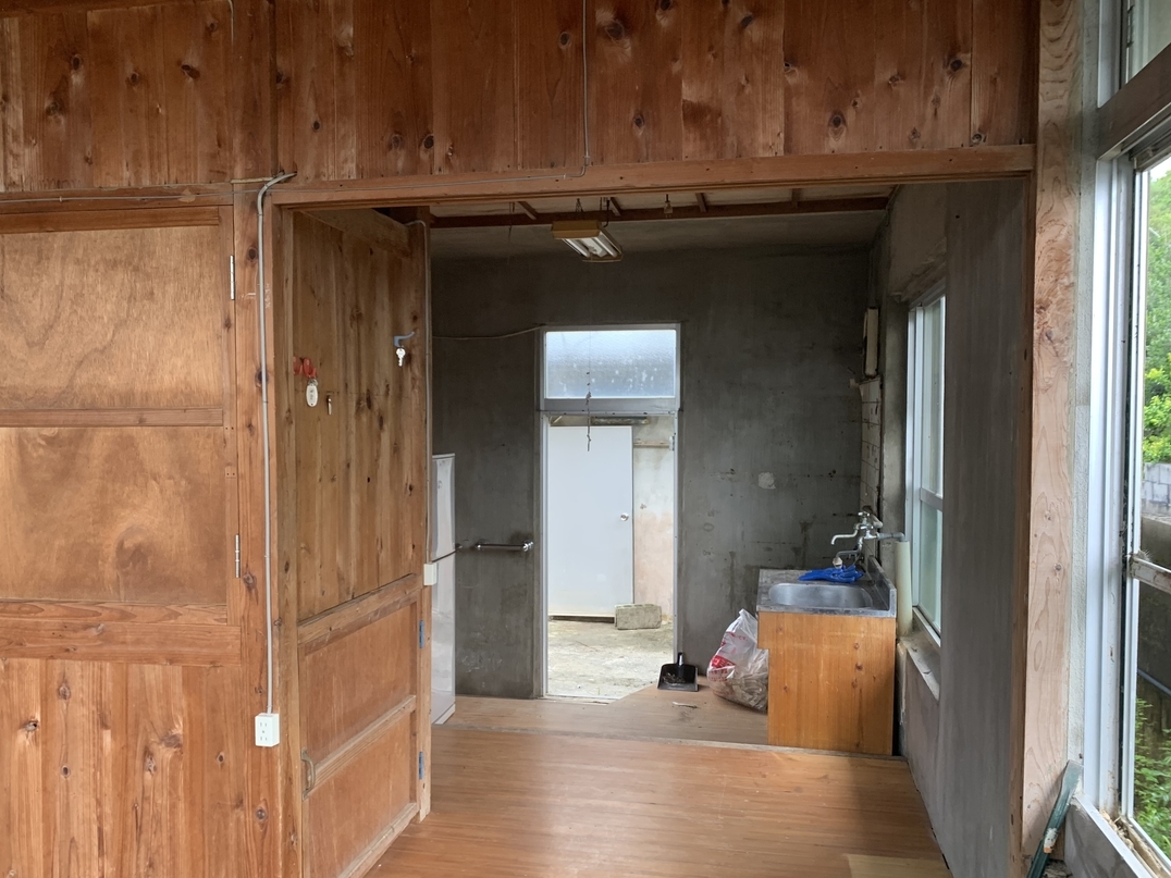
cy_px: 484
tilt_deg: -3.5
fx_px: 981
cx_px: 582
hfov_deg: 61.7
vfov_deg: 48.2
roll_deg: +1.6
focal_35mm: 29
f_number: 1.8
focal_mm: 4.25
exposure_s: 1/121
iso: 80
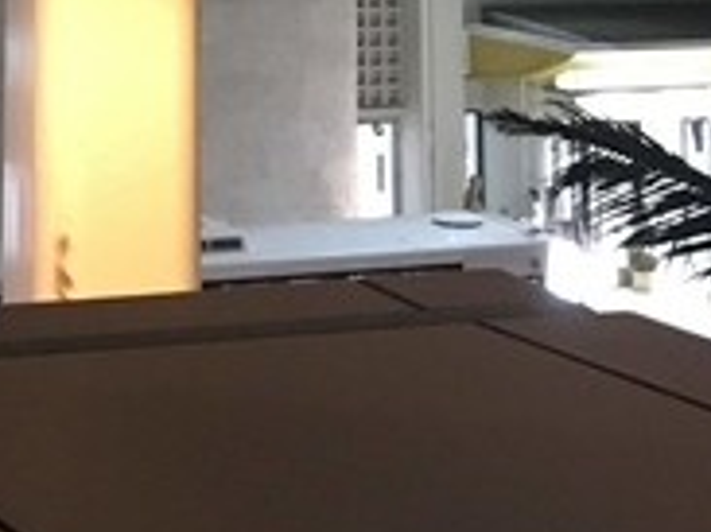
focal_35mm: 157
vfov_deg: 8.3
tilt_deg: +12.6
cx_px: 202
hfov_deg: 12.6
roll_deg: +0.1
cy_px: -909
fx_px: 3223
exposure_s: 1/6
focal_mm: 3.99
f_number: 1.8
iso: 100
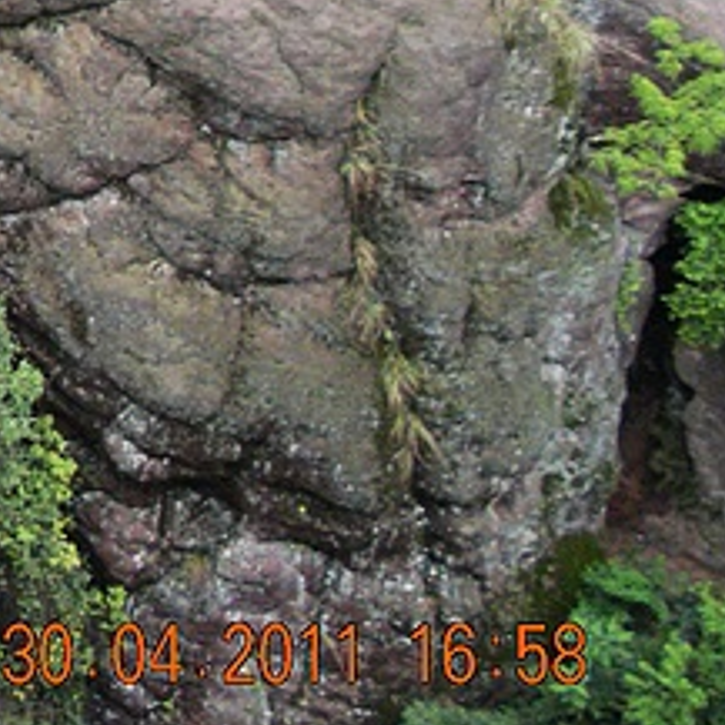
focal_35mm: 105
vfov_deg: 16.1
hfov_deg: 15.0
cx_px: -458
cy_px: -55
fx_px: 2488
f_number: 3.5
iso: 213
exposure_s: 1/59.8
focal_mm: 6.3
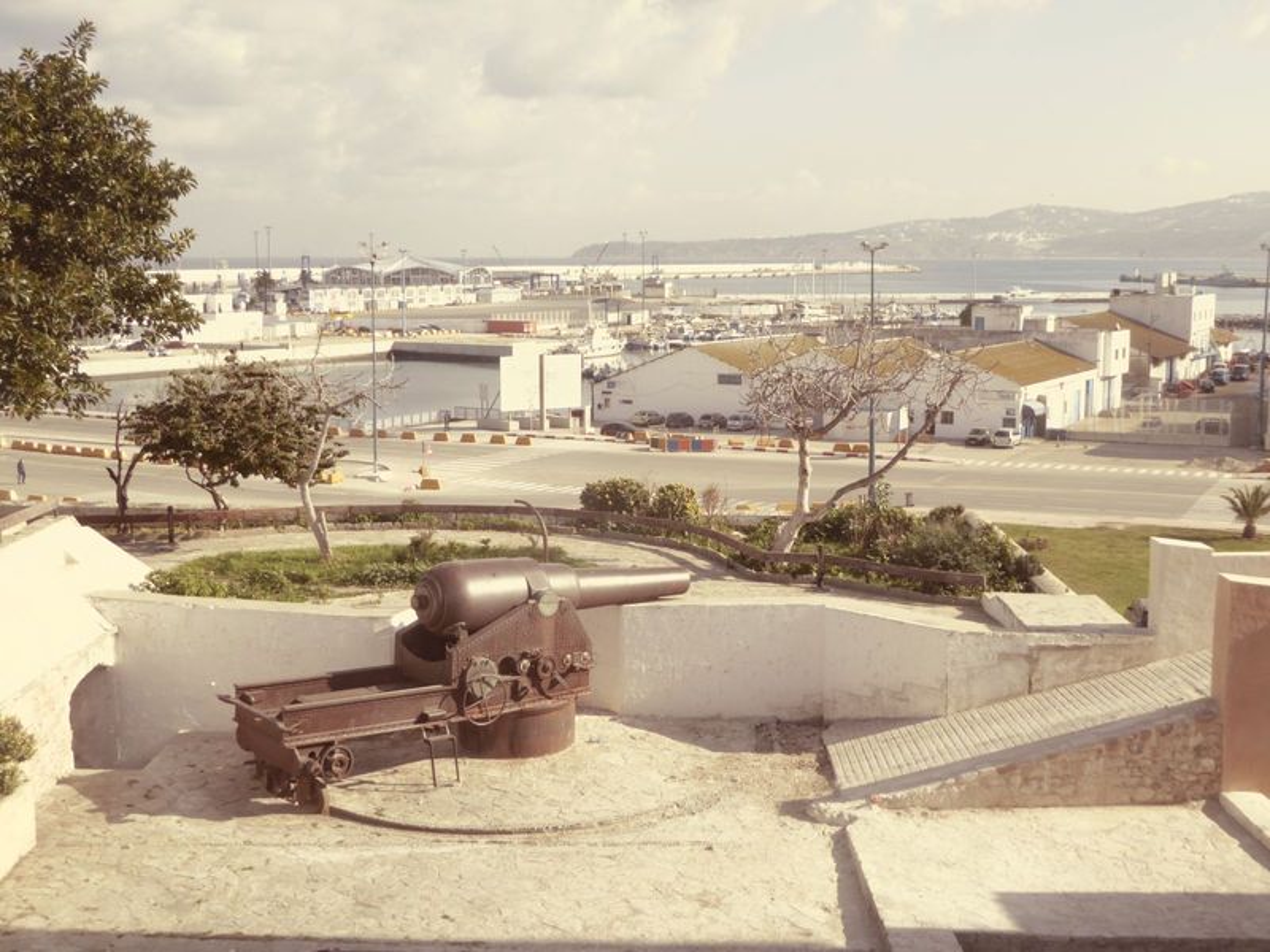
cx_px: 635
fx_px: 1614
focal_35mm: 44
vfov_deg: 32.9
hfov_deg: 42.9
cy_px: 476
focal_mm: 7.8
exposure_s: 1/800
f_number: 3.9
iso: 80
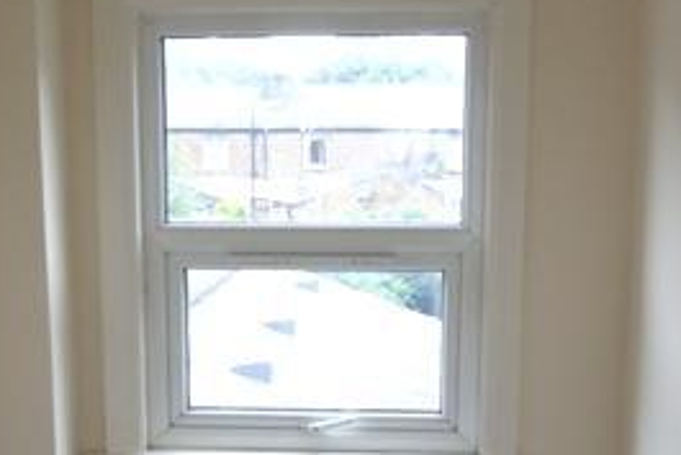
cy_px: 350
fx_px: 1098
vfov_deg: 23.1
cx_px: 339
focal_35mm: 58
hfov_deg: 34.5
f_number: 4
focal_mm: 16
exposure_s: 1/20
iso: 400
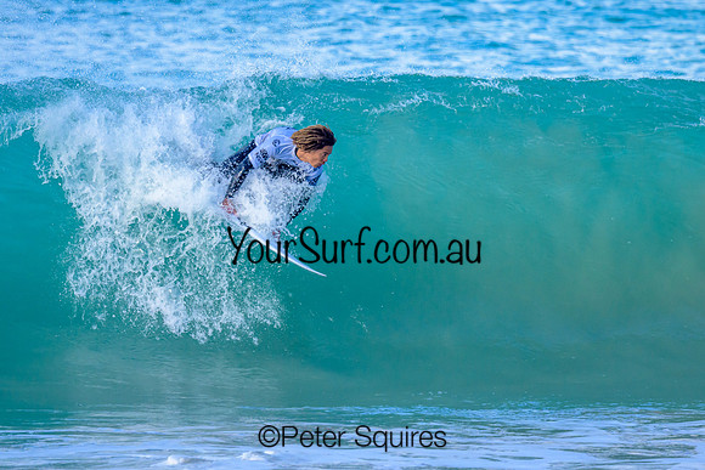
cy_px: 174
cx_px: 380
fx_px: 21515
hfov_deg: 1.9
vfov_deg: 1.3
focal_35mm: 1098
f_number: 6.3
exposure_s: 1/2000
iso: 800
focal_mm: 800
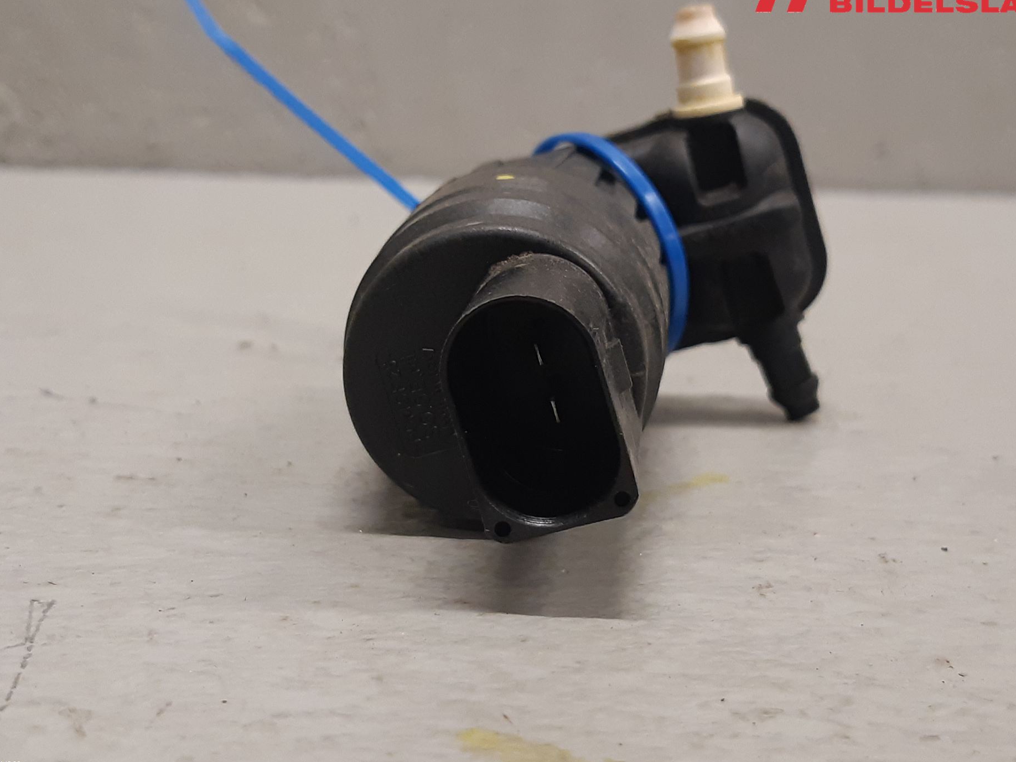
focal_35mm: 29
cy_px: 344
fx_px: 851
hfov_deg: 61.6
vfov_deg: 48.2
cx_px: 528
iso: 160
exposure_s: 1/50
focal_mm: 3.93
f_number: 1.7
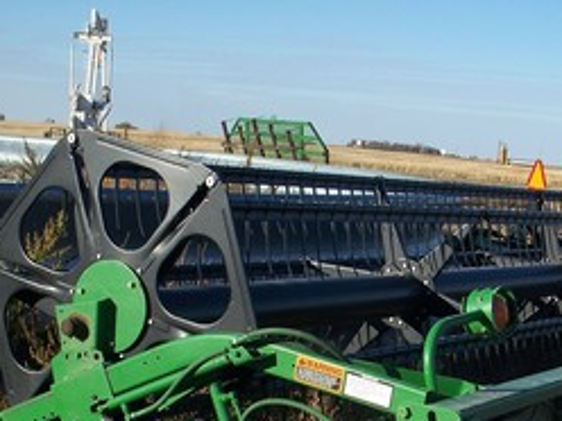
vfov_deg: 17.6
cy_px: 453
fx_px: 1315
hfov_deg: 24.0
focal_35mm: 81
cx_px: 388
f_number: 4
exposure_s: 1/500
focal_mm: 7.8
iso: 64
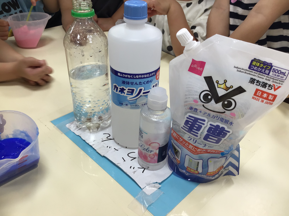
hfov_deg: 58.4
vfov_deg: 45.4
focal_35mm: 31
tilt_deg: -36.9
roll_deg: -3.4
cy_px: 108
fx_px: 259
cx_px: 144
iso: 32
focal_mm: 3.3
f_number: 2.4
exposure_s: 1/60
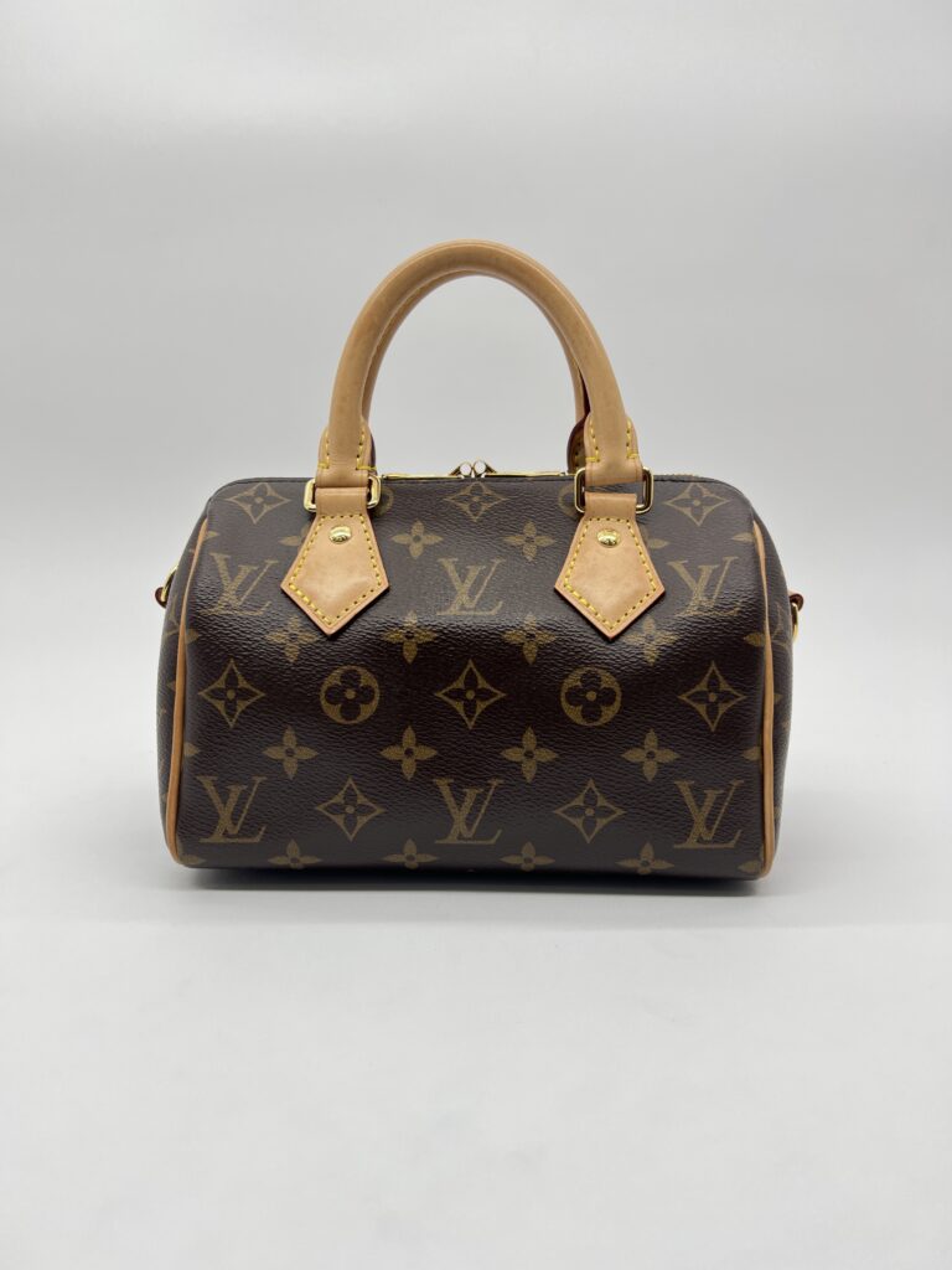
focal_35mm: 26
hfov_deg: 53.1
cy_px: 635
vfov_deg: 67.3
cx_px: 476
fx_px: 953
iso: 32
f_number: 1.5
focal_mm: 5.7
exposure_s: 1/104
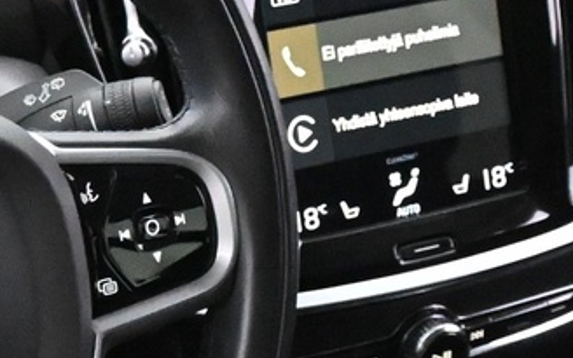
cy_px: 403
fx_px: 2358
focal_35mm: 151
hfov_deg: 13.7
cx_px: 49
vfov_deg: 8.6
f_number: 3.8
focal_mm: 20
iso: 9000
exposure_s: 1/60
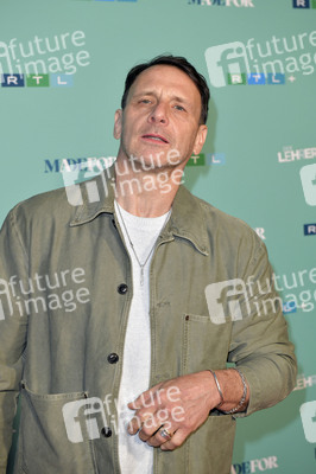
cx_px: 158
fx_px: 923
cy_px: 237
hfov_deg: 19.4
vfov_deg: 28.9
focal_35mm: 70
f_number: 6.3
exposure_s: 1/250
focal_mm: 70
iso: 1600
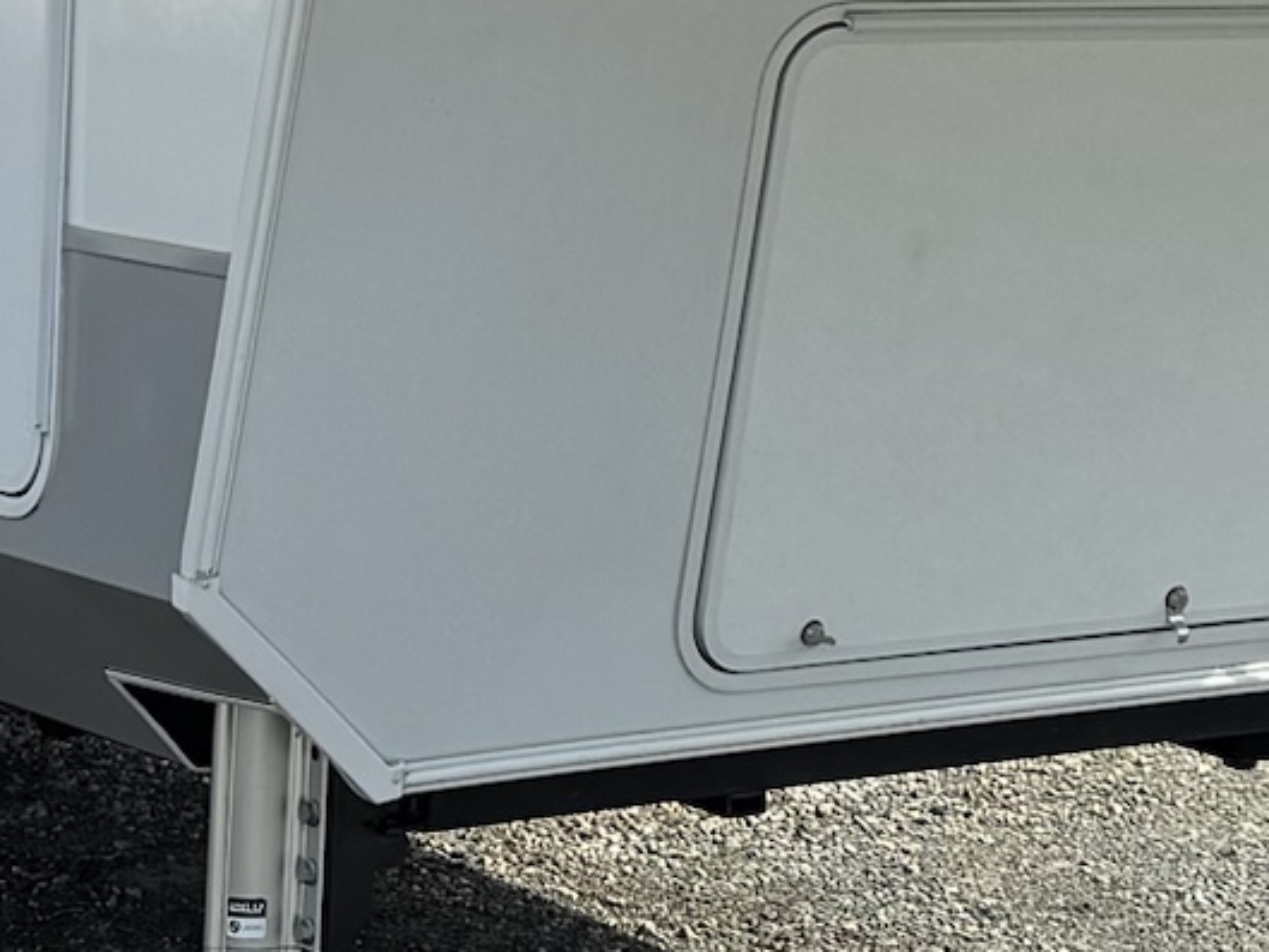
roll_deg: -2.2
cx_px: 607
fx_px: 4987
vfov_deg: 10.2
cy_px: -849
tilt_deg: +5.9
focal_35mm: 136
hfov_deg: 14.5
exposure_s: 1/3413
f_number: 1.78
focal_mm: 6.76
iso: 80
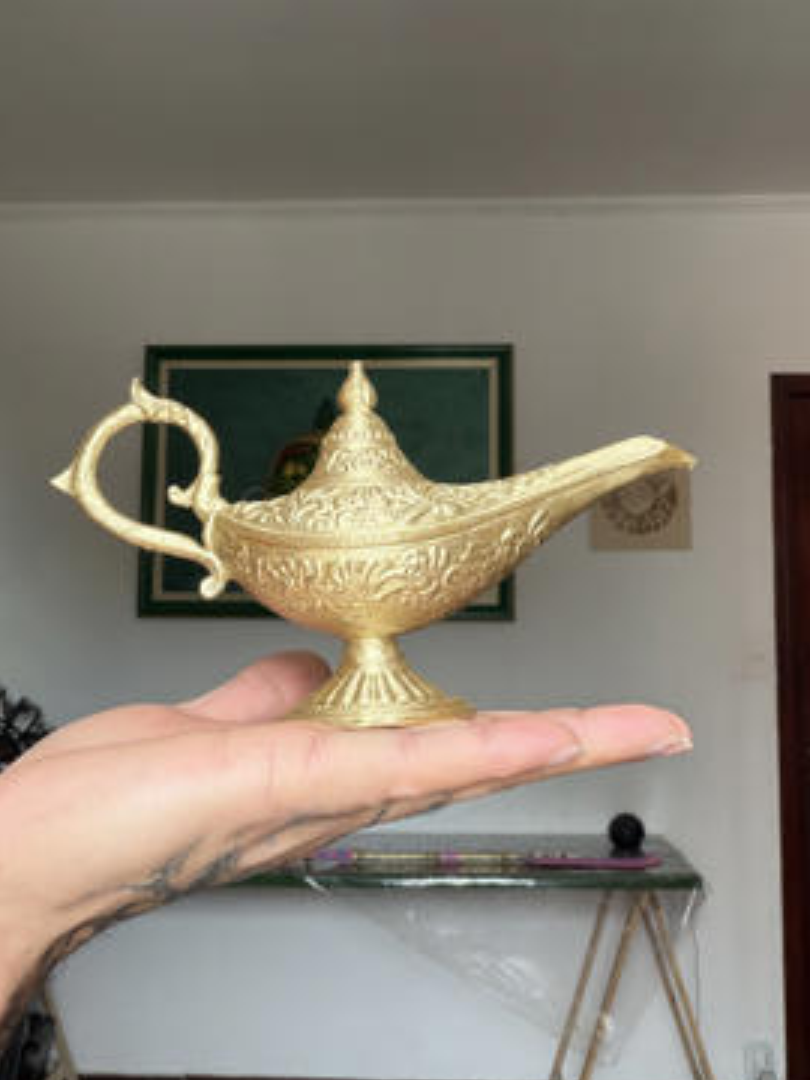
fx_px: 1092
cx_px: 398
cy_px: 504
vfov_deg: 52.6
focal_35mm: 35
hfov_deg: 40.7
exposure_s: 1/86
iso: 80
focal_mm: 2.71
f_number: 1.9
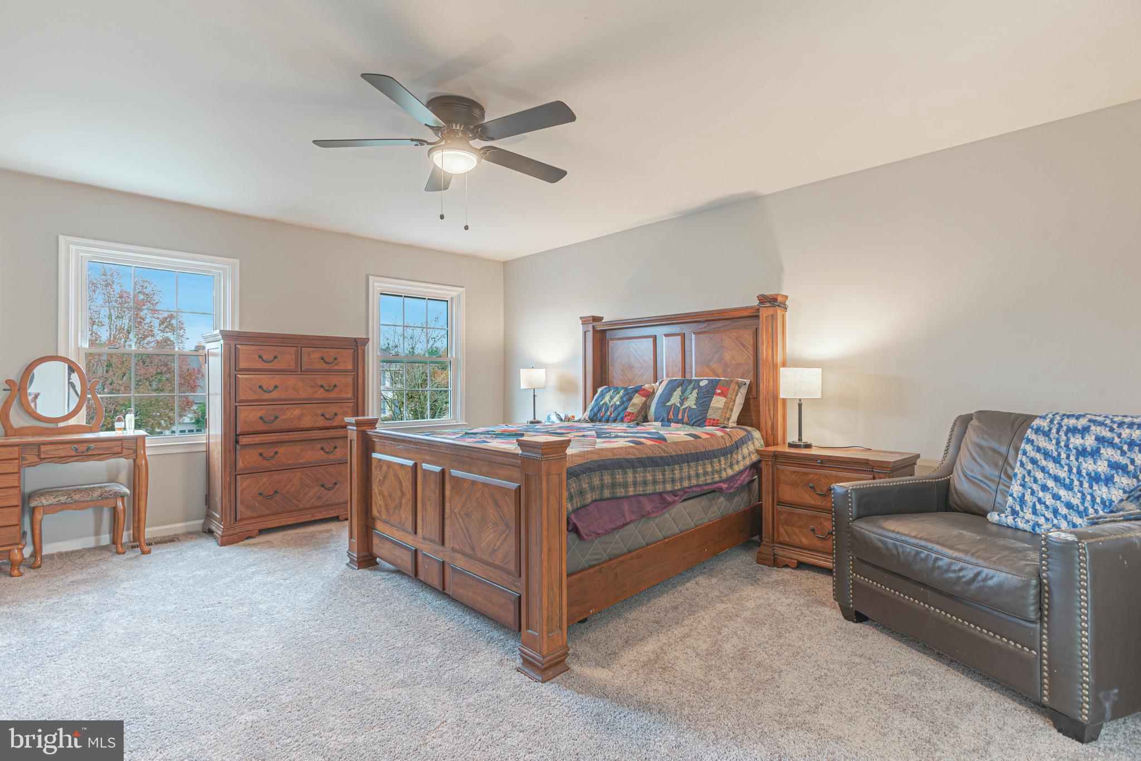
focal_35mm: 17
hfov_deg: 93.3
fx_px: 539
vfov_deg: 70.5
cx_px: 570
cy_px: 380
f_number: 8
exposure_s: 1/200
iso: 200
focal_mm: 17
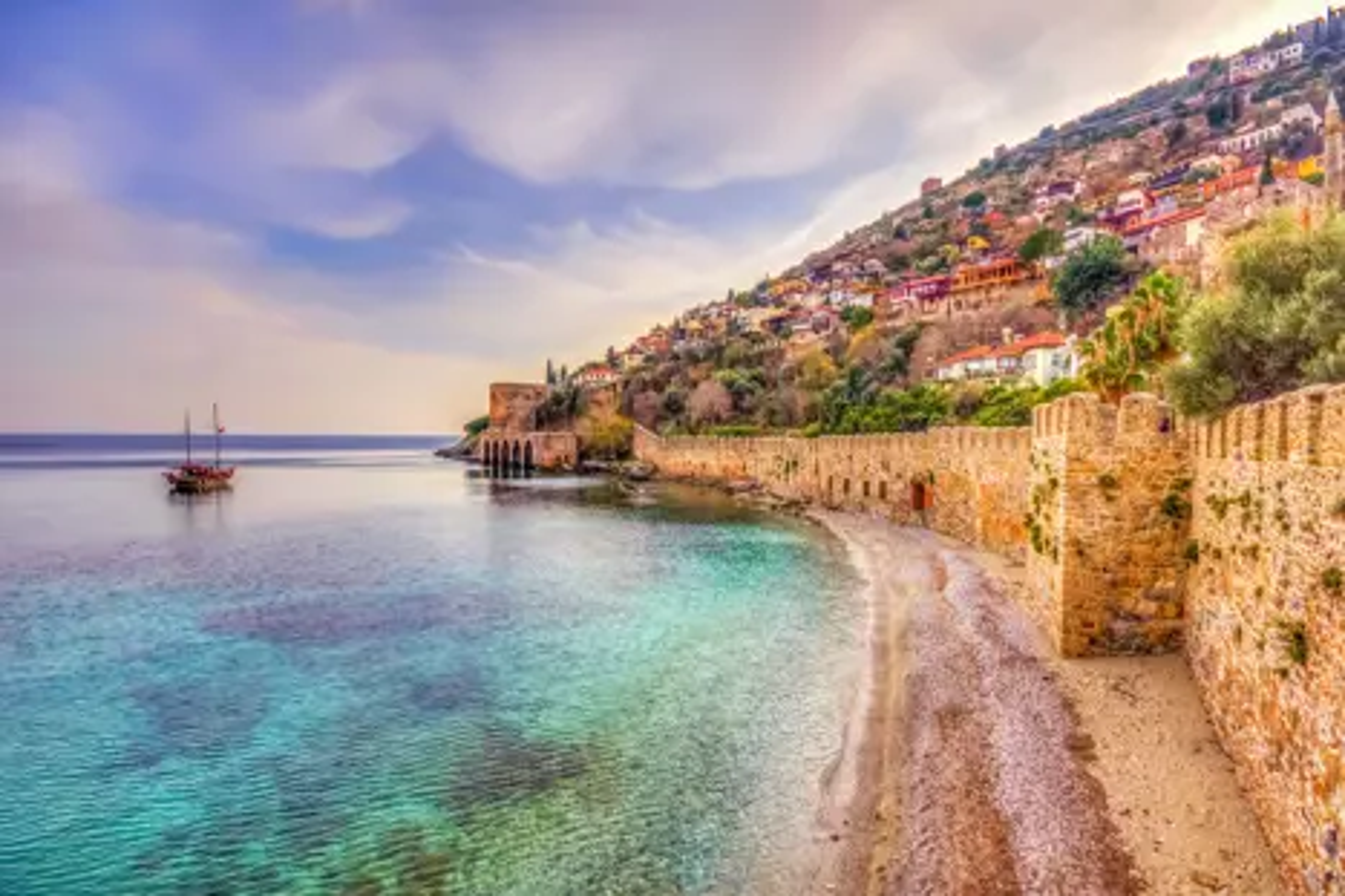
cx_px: 672
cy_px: 448
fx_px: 560
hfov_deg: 100.4
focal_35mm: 15
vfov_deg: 77.3
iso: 200
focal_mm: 10
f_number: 10
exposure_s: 1/320
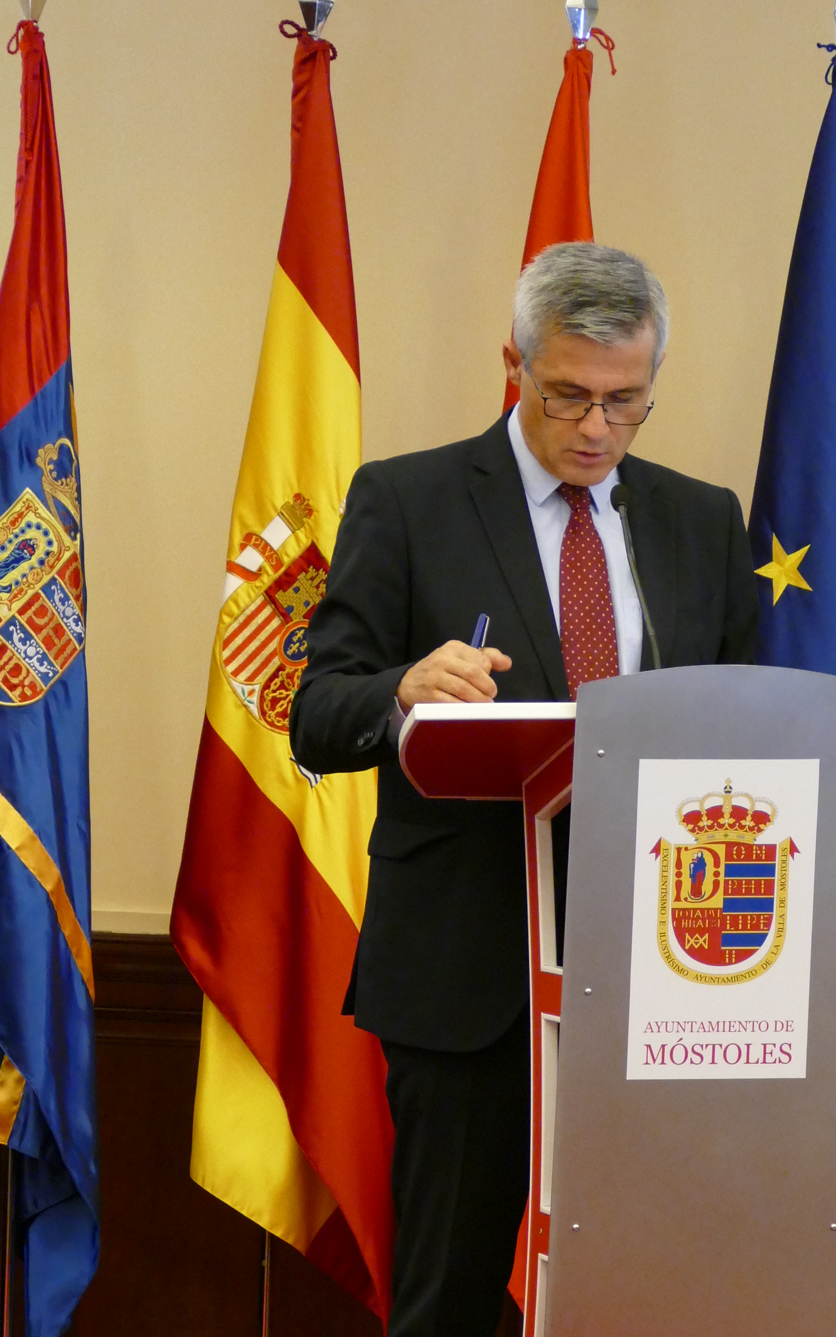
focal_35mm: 219
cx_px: 436
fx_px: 7983
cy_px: 910
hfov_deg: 6.0
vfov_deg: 9.6
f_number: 3.9
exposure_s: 1/80
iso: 1600
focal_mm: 44.41
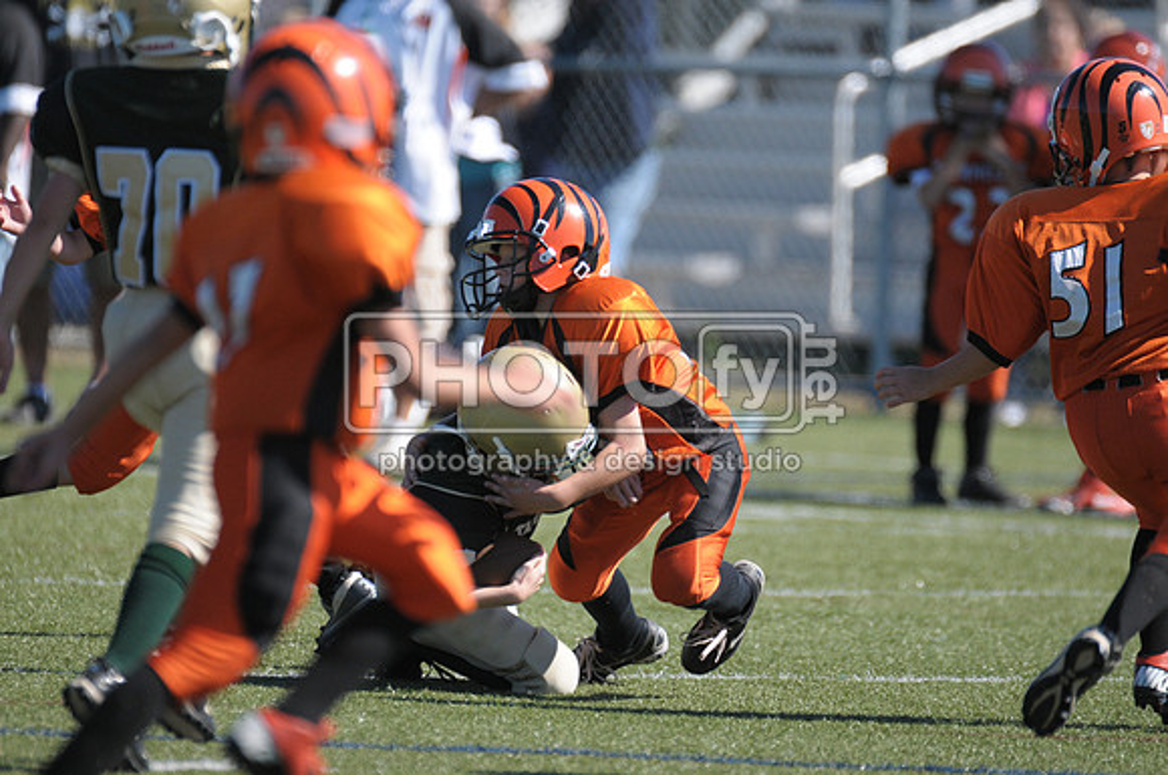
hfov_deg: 3.4
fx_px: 19439
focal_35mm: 600
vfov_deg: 2.3
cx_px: 584
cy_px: 388
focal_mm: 400
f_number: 4
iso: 640
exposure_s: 1/3200
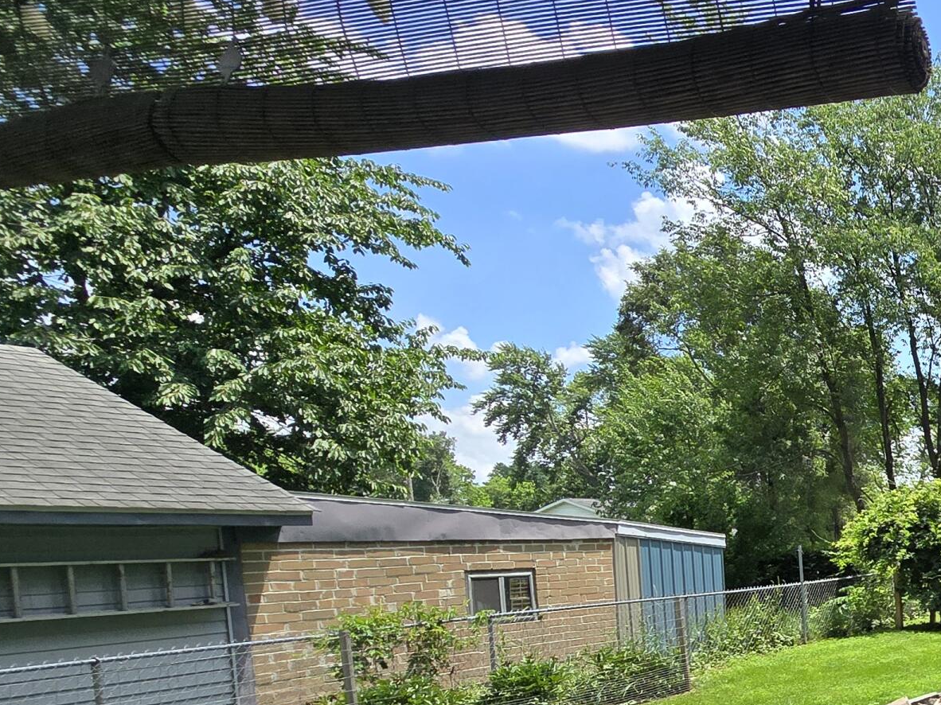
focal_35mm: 33
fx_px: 897
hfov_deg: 39.2
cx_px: 1144
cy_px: 645
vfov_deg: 39.6
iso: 50
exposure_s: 1/1453
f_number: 2.2
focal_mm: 2.2
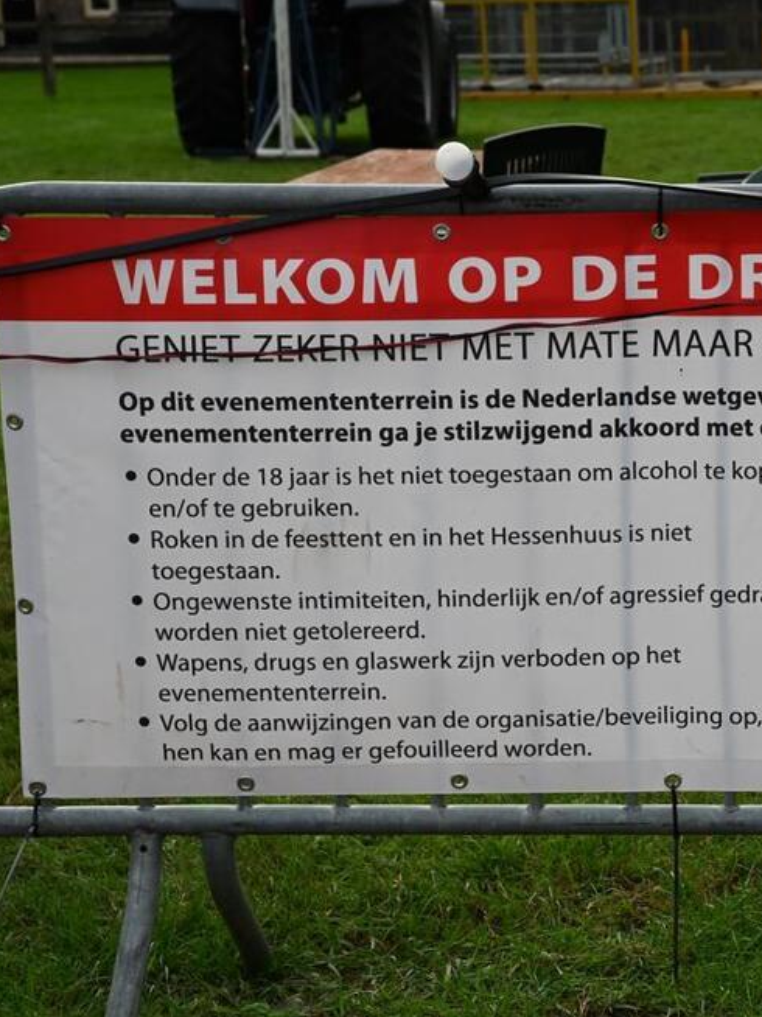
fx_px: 2996
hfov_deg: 14.3
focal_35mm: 102
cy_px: 509
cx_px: 737
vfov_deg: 19.3
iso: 1250
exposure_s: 1/1250
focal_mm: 70
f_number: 9
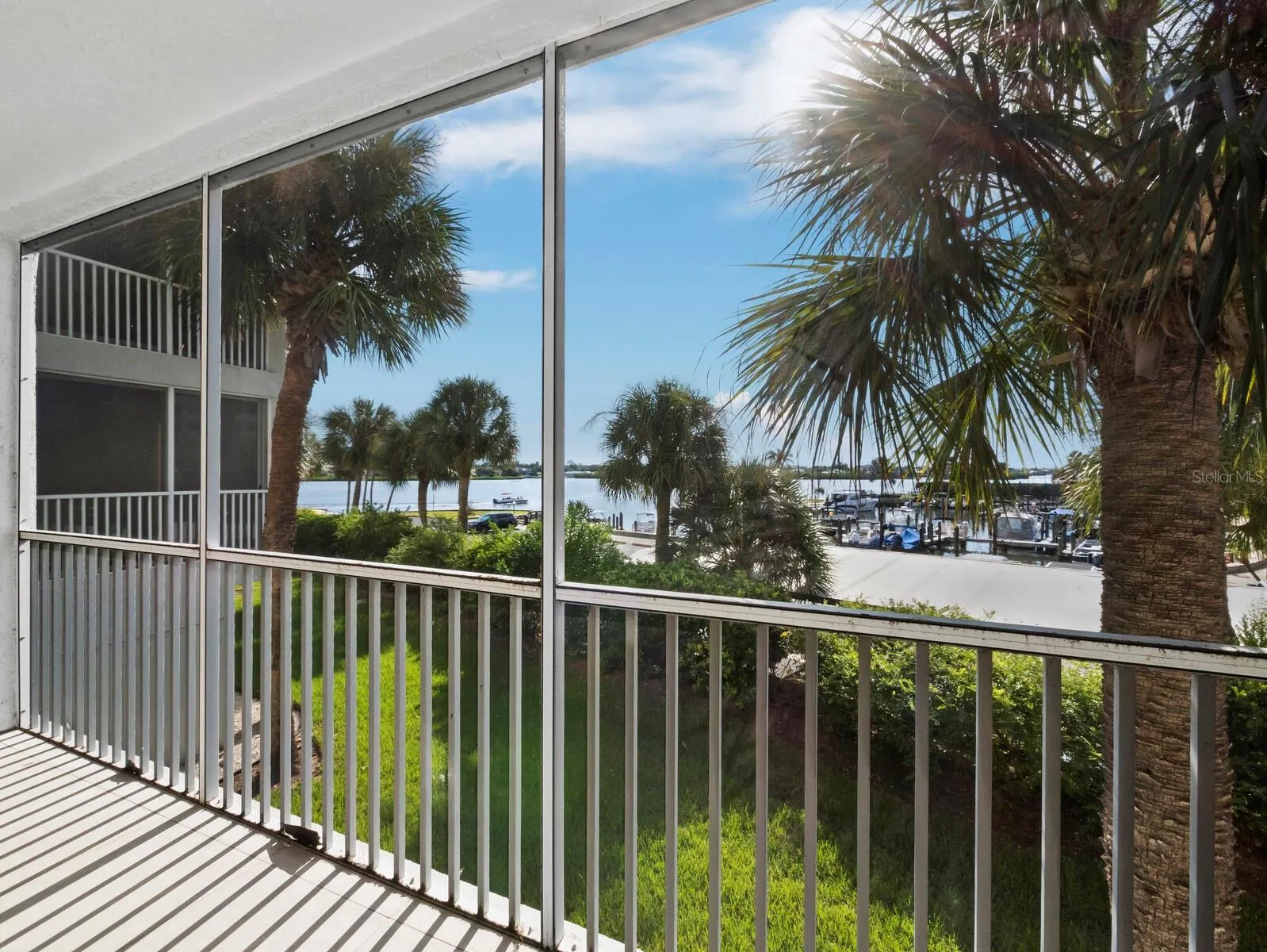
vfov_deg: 85.7
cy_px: 476
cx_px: 634
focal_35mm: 14
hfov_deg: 102.0
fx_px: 513
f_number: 11
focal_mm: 7
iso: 400
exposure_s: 1/320
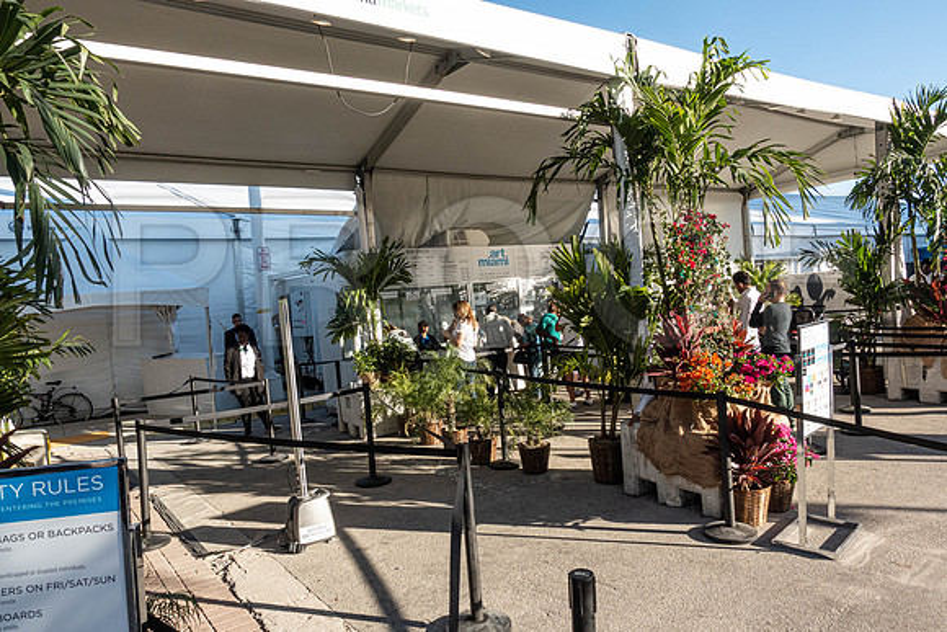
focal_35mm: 24
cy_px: 316
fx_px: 631
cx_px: 474
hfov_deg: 73.7
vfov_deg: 53.2
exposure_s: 1/125
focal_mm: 8.8
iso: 400
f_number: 5
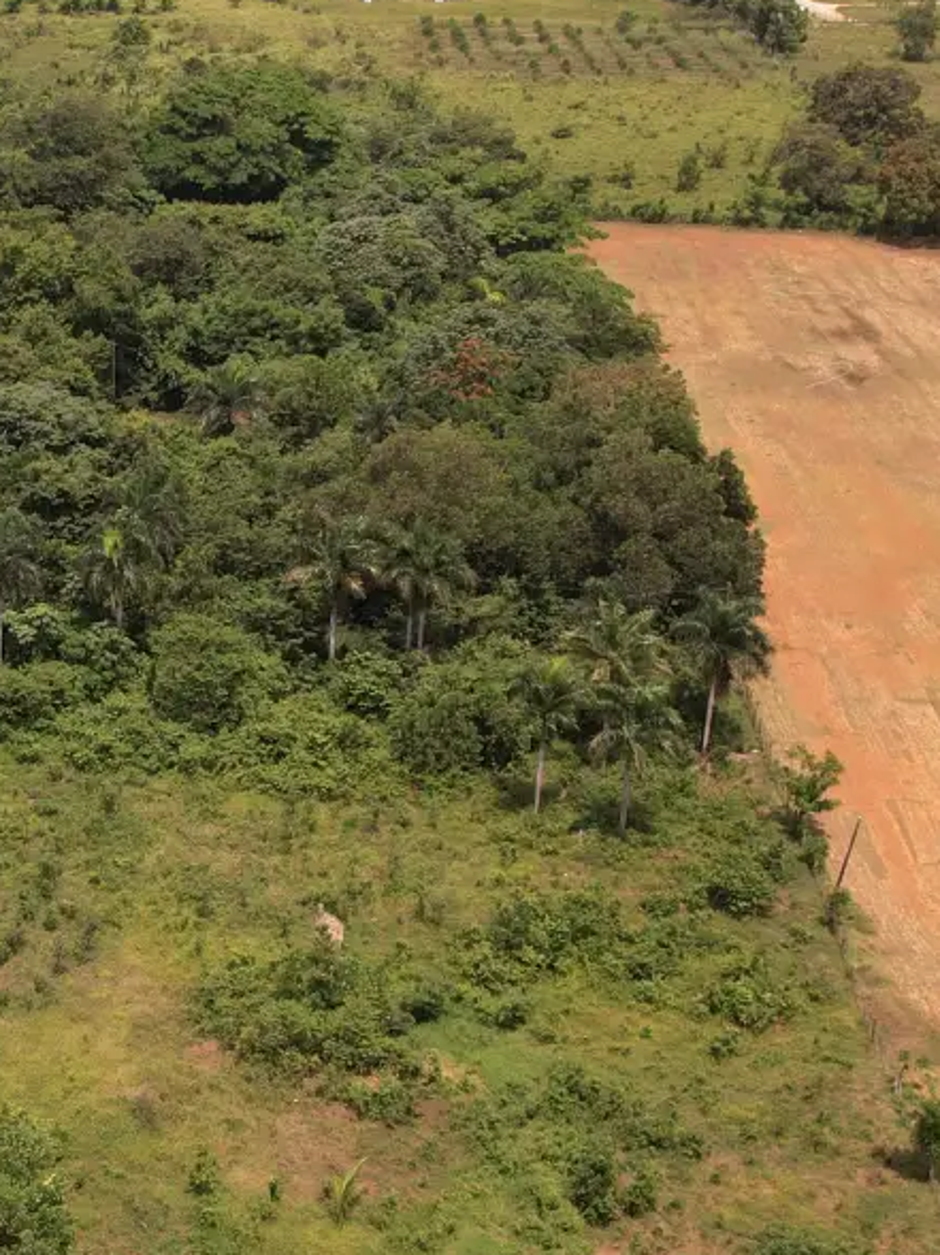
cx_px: -81
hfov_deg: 20.4
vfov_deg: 28.1
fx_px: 2501
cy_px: 735
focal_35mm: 69
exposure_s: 1/60
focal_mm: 8.38
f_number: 2.8
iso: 100
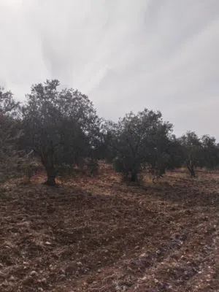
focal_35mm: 29
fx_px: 245
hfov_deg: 48.2
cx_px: 110
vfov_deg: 61.7
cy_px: 146
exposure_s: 1/2821
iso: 100
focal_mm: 4.75
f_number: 1.8
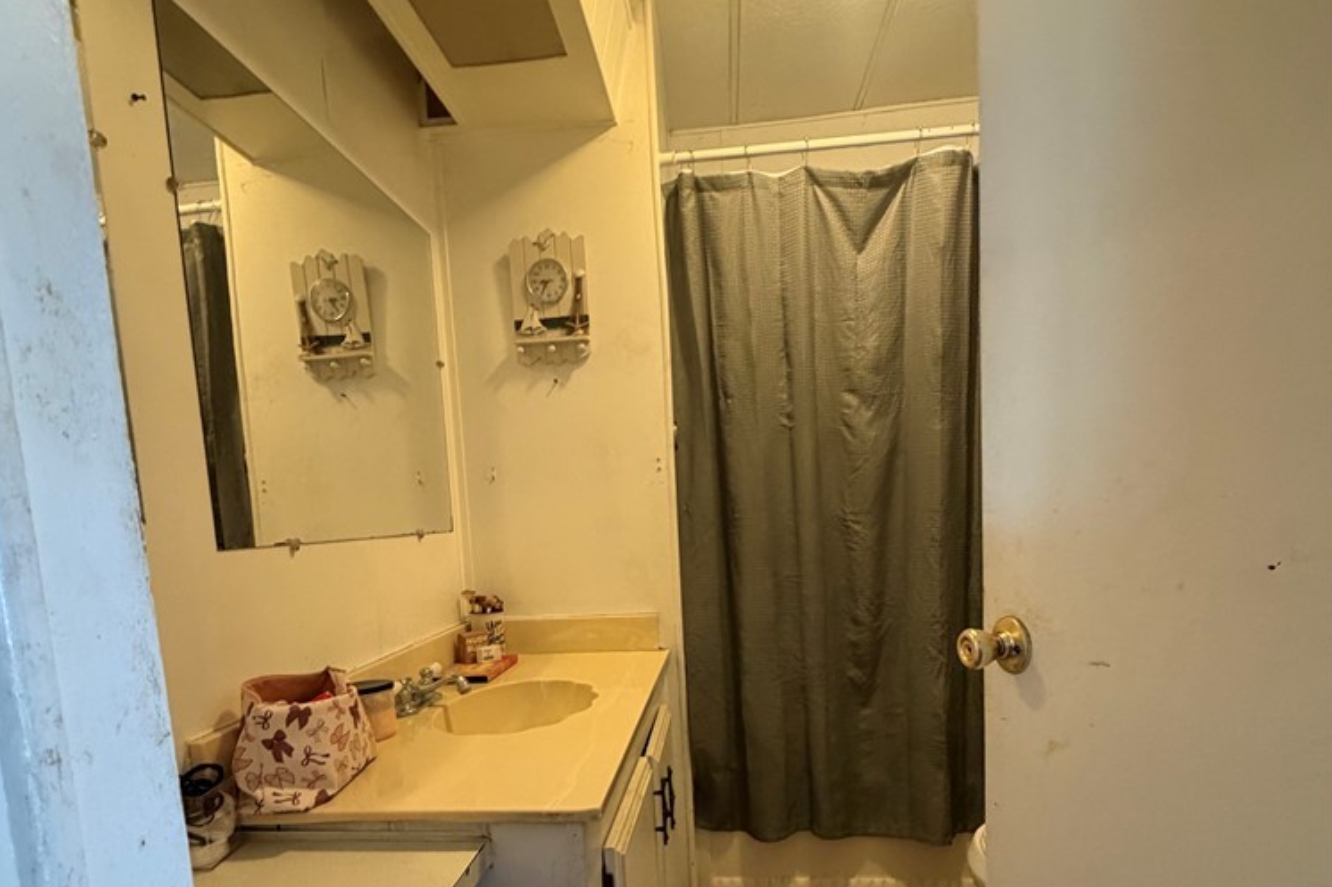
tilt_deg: -6.8
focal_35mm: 20
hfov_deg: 84.0
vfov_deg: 60.3
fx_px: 740
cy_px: 600
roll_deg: +3.7
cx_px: 654
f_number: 2.2
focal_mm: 2.22
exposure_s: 1/60
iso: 400
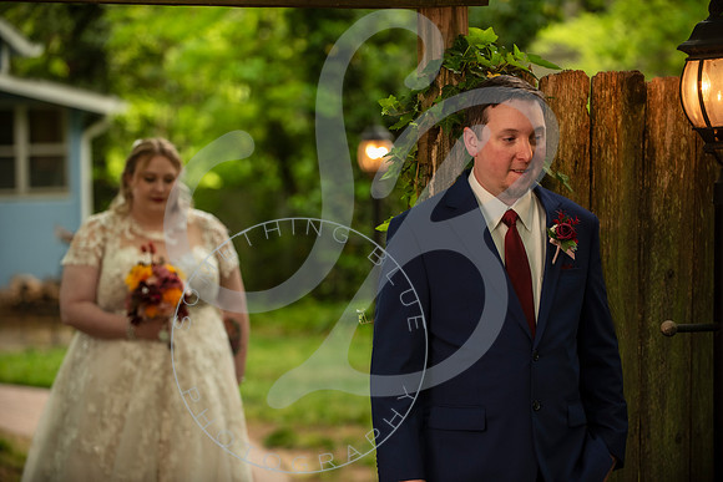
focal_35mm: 125
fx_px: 2511
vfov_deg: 11.0
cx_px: 362
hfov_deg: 16.4
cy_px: 241
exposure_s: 1/500
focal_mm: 125
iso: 640
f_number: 2.8
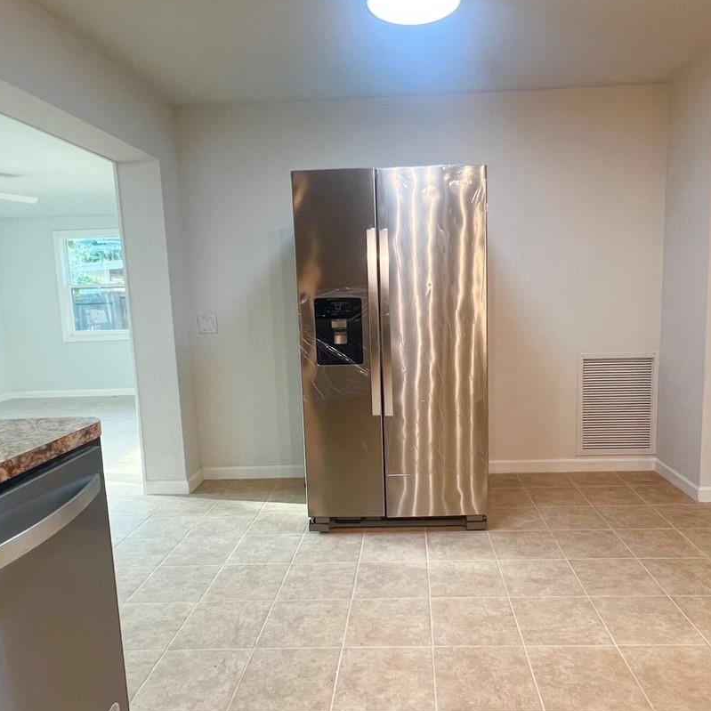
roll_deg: +1.2
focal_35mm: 23
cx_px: 389
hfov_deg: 67.1
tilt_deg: -8.0
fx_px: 534
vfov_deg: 67.2
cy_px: 367
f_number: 1.8
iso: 160
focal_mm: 1.57
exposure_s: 1/120
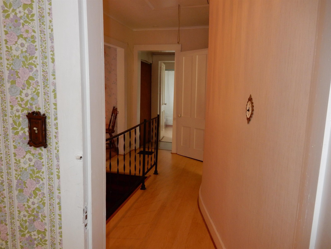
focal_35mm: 25
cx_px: 166
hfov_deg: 69.4
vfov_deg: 54.9
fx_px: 239
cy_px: 124
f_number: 3.7
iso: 200
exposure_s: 1/30
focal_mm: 4.5
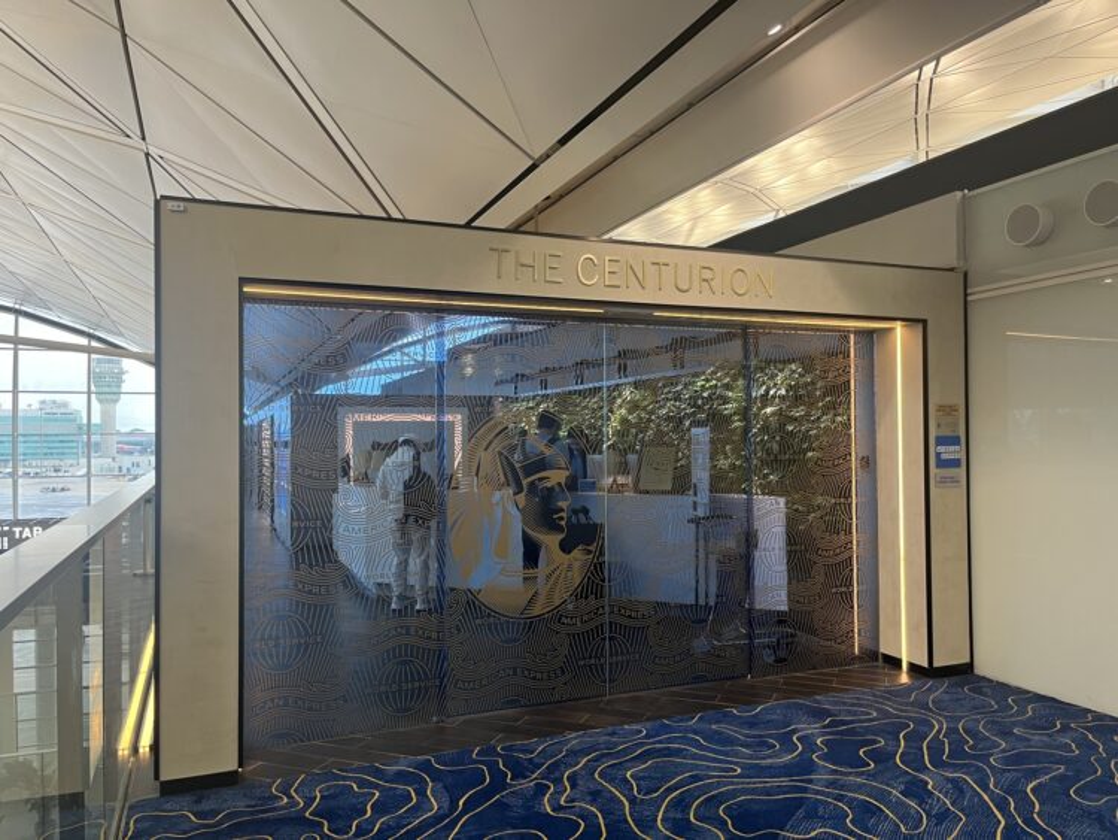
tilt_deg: -0.4
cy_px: 420
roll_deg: +0.3
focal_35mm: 26
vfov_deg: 53.1
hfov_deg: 67.3
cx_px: 559
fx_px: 840
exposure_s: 1/71
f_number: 1.6
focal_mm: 5.1
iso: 125
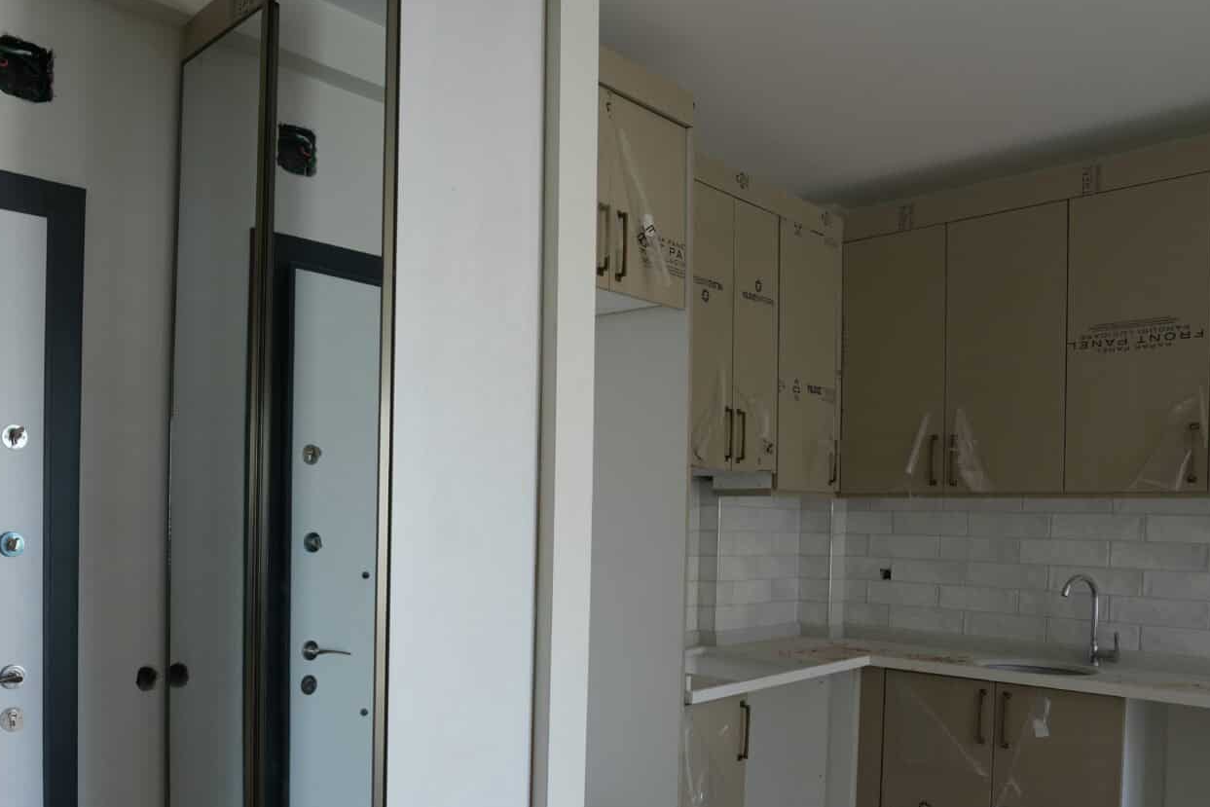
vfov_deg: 45.7
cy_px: 536
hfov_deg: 64.2
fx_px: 941
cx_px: 428
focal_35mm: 28
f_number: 4
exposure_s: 1/160
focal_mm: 17
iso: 400
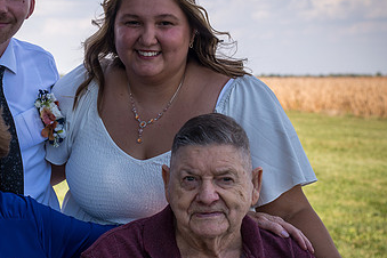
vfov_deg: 14.5
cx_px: 91
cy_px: 139
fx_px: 1010
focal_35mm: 94
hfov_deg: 21.5
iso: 100
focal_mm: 55
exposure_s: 1/400
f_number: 5
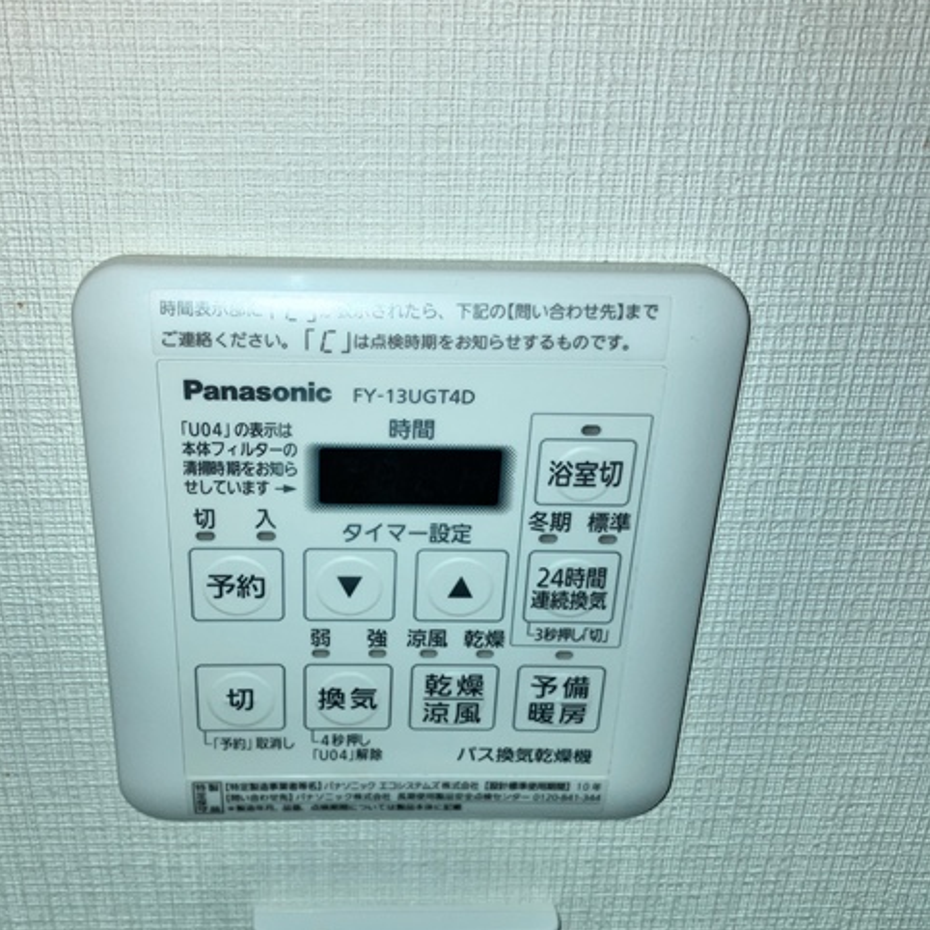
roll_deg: -0.8
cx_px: 392
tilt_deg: -29.2
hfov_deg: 42.7
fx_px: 1185
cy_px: 556
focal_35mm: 39
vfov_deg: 42.6
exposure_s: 1/42
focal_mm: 3.99
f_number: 1.8
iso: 20
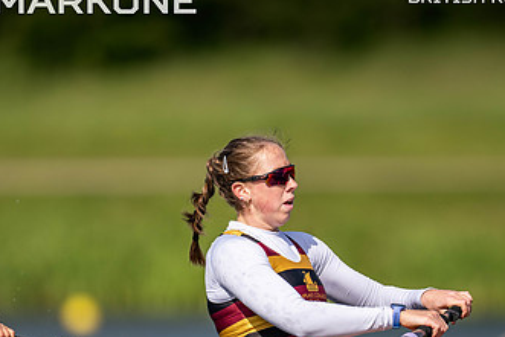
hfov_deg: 2.0
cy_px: 263
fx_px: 14749
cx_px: 342
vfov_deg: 1.3
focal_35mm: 1051
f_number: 4
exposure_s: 1/2500
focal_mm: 600
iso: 180
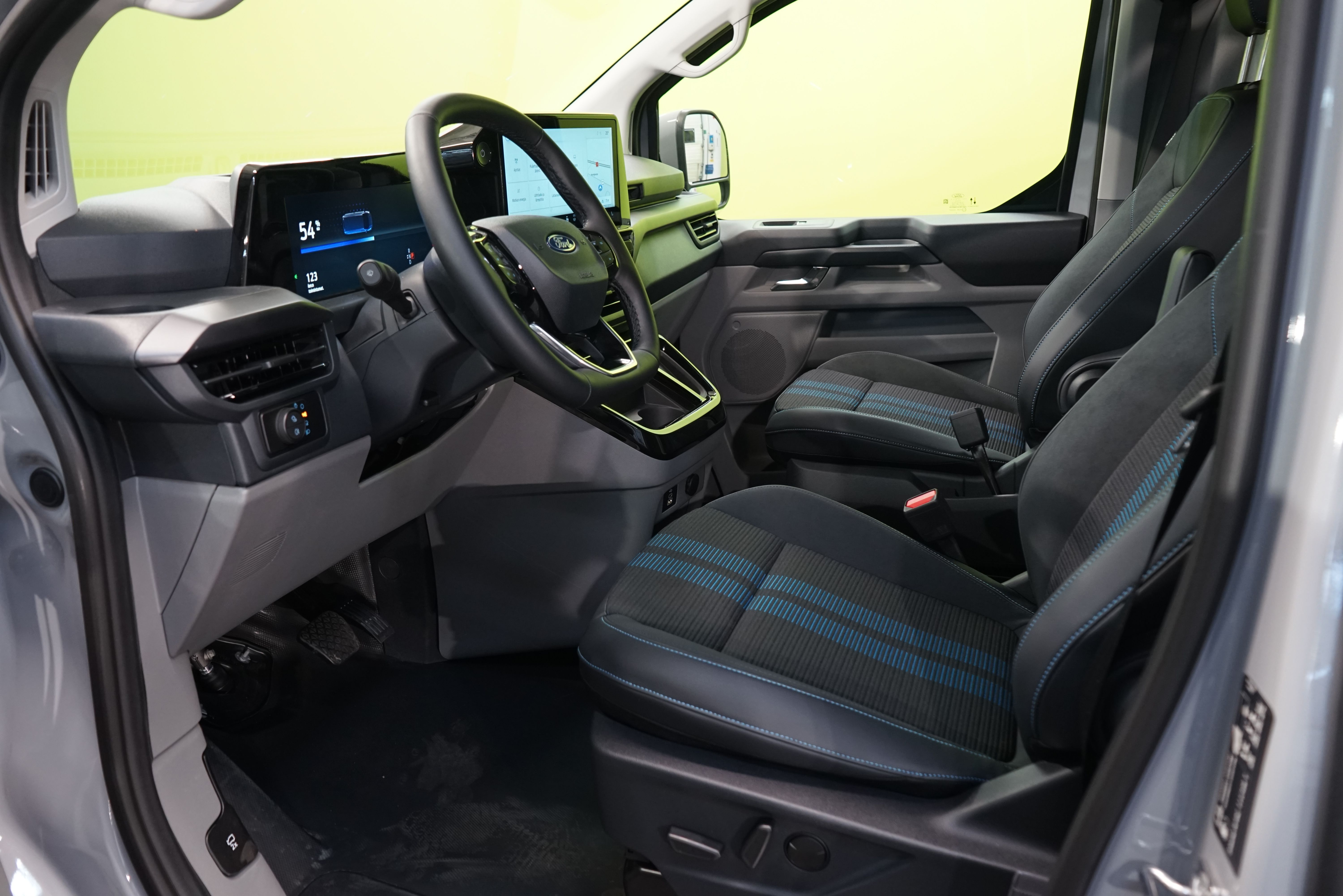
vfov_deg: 45.0
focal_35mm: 29
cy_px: 448
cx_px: 672
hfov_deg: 63.7
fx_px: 1082
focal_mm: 29
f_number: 5.6
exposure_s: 1/20
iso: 1250
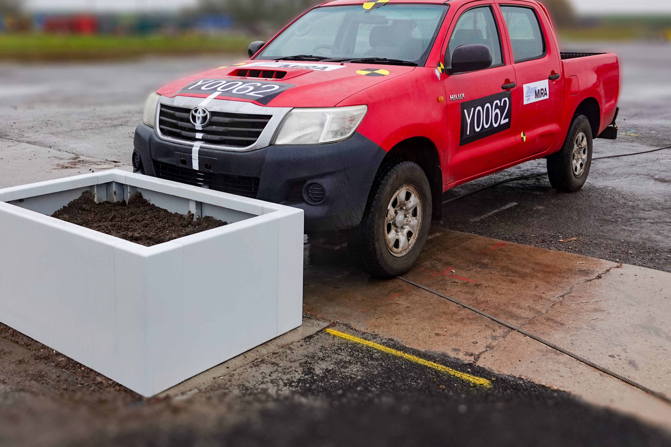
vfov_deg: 34.6
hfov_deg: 50.4
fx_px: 708
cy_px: 132
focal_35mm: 38
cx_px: 267
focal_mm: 8.8
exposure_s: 1/100
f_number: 2.4
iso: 100
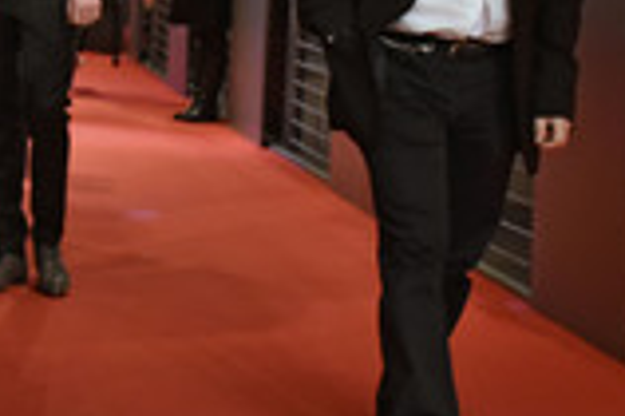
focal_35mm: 103
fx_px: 1786
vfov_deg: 13.2
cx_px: -168
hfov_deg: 18.6
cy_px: 44
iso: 3200
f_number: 5
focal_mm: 36
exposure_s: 1/250
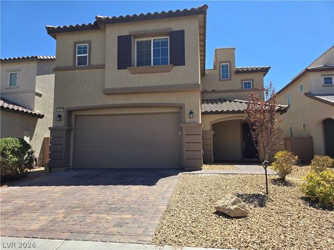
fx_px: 222
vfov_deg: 58.9
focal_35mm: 23
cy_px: 125
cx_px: 167
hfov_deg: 73.9
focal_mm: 6.3
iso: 12
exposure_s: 1/575
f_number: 1.7
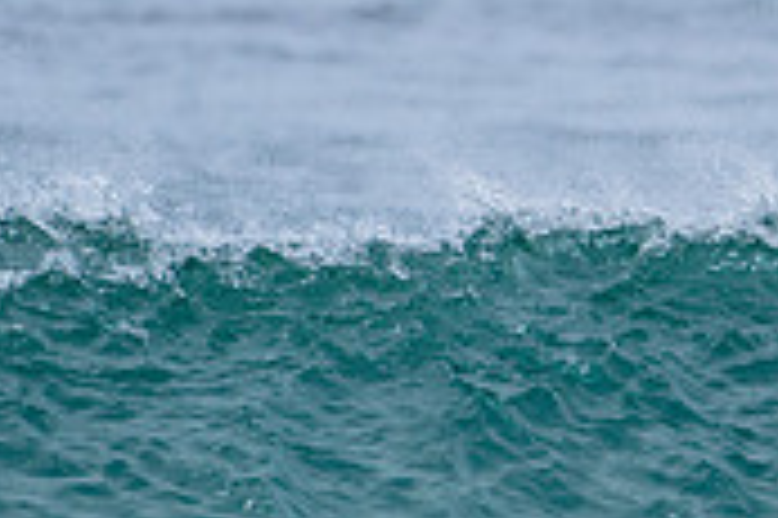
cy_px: 451
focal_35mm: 2057
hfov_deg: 1.0
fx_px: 44411
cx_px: 1445
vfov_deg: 0.7
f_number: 5.6
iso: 360
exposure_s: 1/2000
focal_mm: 500
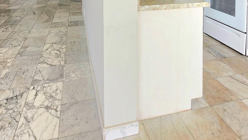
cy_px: -36
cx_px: 117
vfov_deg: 33.2
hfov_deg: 69.8
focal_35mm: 27
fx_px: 178
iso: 40
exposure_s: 1/120
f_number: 1.9
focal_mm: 2.2
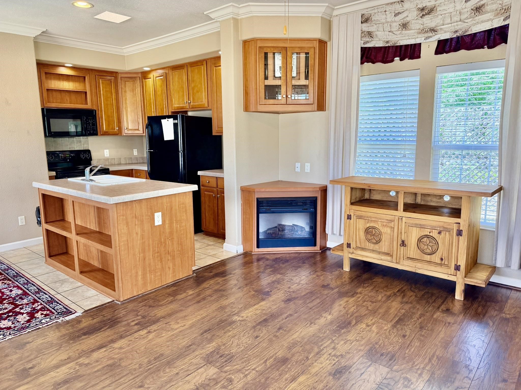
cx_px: 260
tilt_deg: -9.0
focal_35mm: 24
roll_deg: +1.2
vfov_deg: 56.8
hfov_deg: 71.6
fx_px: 361
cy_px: 195
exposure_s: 1/120
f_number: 1.78
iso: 250
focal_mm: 6.76
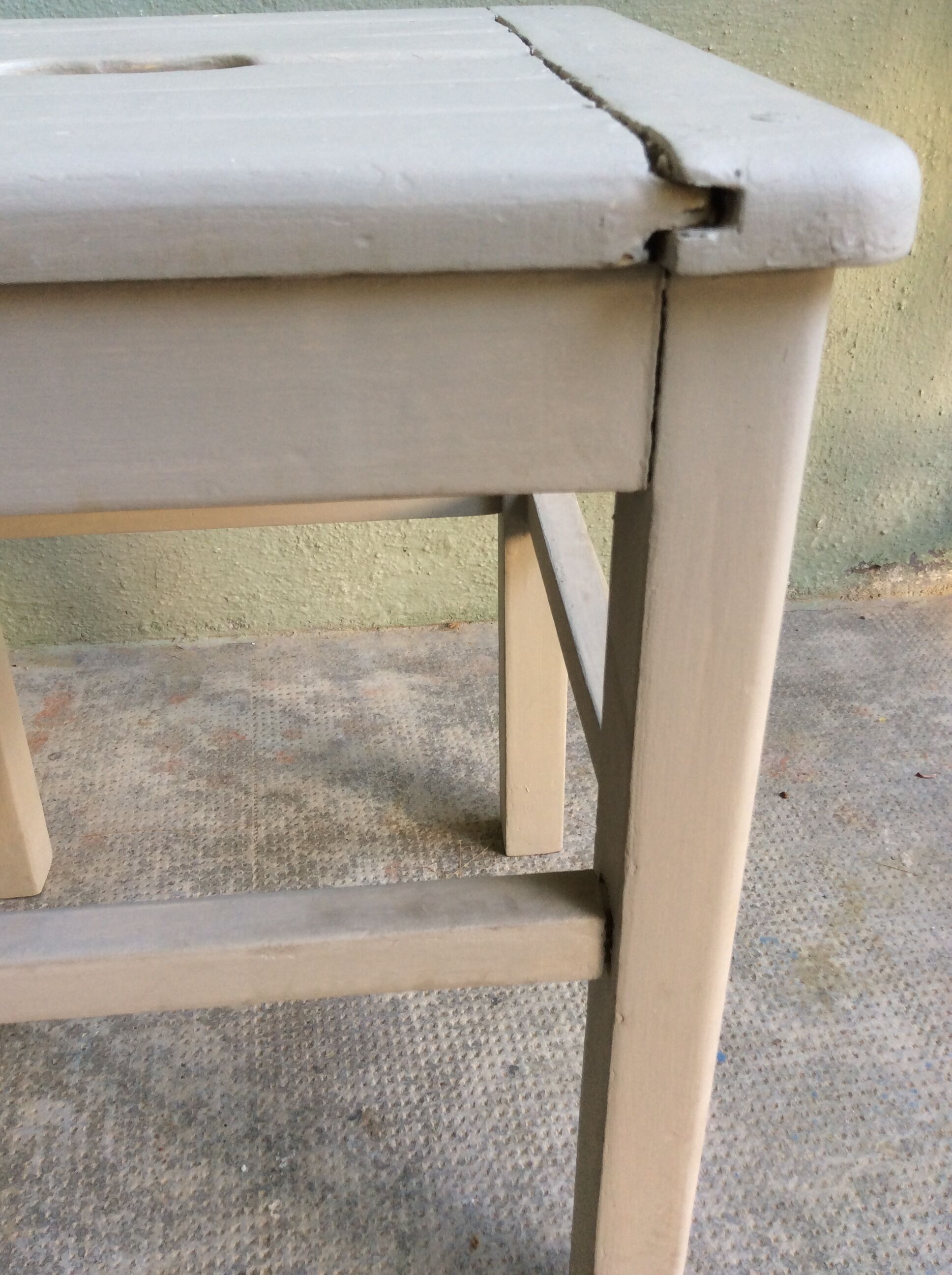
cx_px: 476
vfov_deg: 56.9
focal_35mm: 32
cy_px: 638
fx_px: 1177
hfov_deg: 44.1
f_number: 2.4
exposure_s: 1/33
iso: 40
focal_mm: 3.3
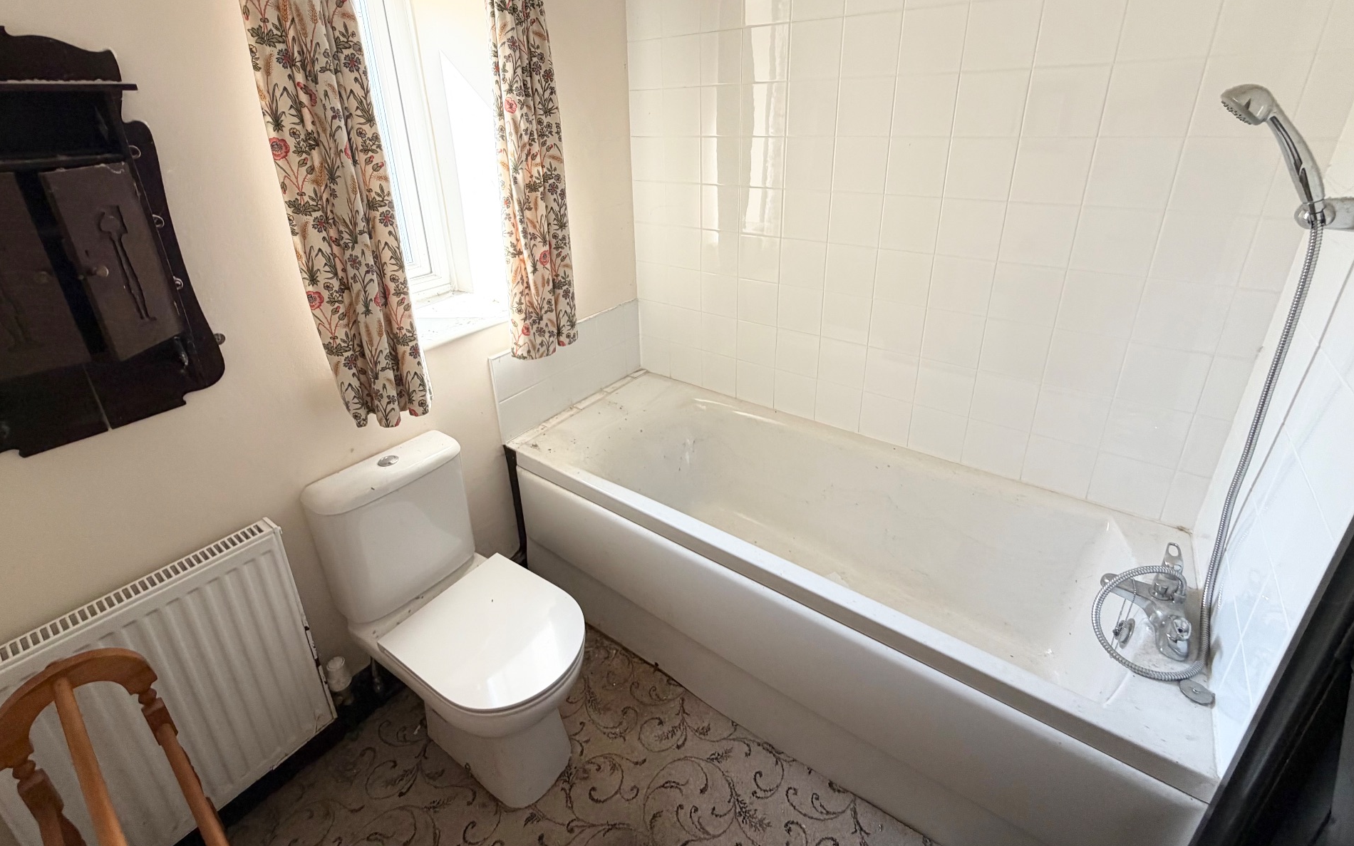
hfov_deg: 97.8
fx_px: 590
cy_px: 329
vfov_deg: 70.3
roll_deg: +2.0
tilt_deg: -20.2
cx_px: 671
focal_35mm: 16
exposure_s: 1/121
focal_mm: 2.22
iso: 125
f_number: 2.2
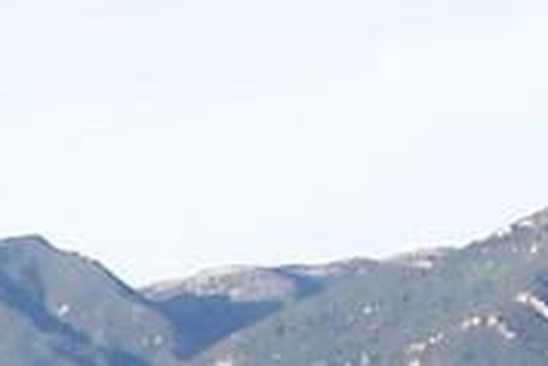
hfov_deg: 7.3
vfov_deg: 5.0
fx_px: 4159
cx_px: -459
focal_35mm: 273
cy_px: 654
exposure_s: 1/350
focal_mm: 8
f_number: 4.8
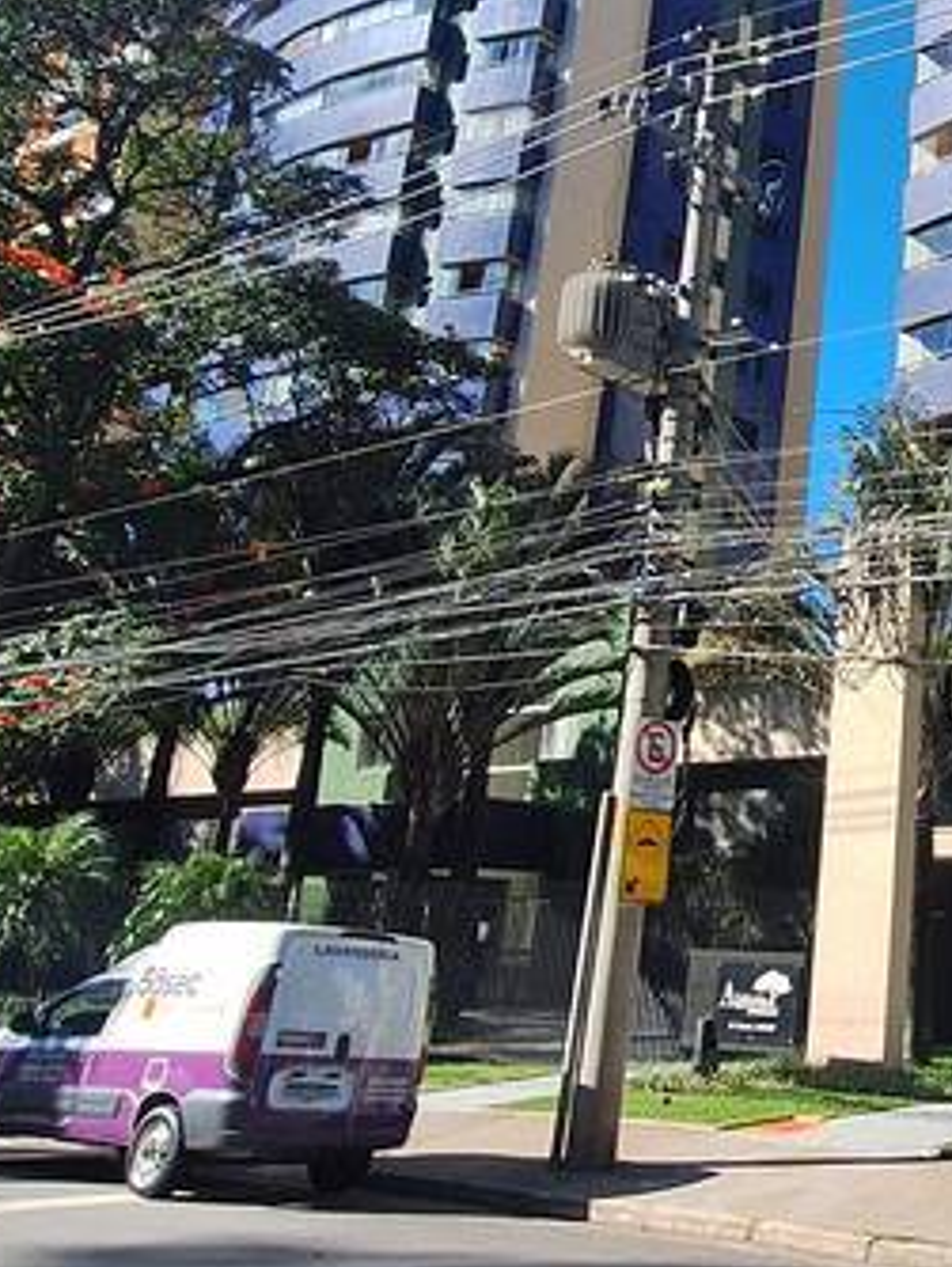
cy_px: 406
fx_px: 1538
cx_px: 1176
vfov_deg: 44.0
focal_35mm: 42
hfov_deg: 29.1
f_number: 2.2
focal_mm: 1.74
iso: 40
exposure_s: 1/825
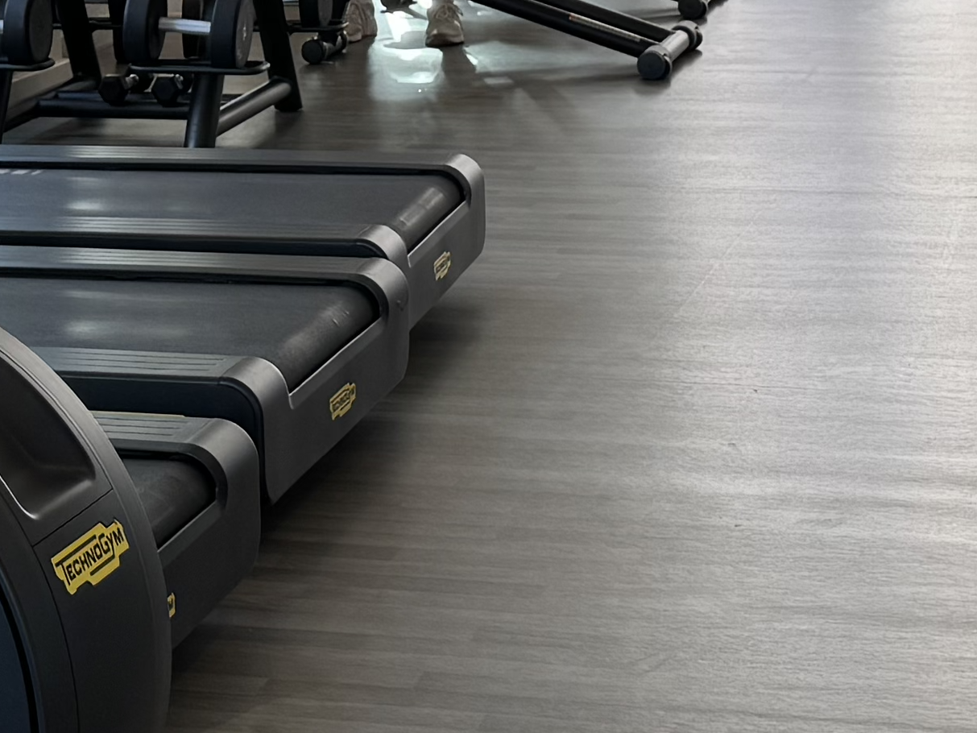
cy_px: -203
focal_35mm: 113
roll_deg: +1.9
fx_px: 3190
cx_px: 246
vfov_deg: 12.7
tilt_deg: -3.0
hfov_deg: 17.3
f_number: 1.78
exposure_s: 1/132
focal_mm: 6.76
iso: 50
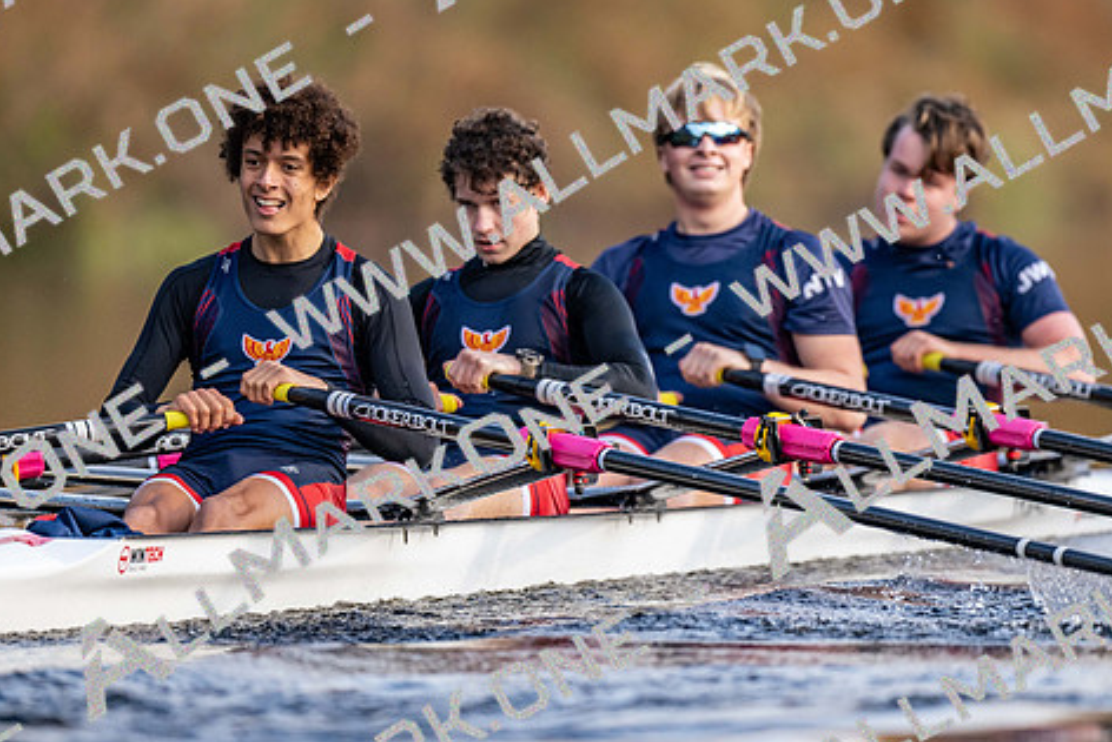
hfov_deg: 2.8
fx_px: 22771
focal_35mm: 737
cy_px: 357
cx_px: 558
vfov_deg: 1.9
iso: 1250
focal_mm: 600
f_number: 4
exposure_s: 1/2500
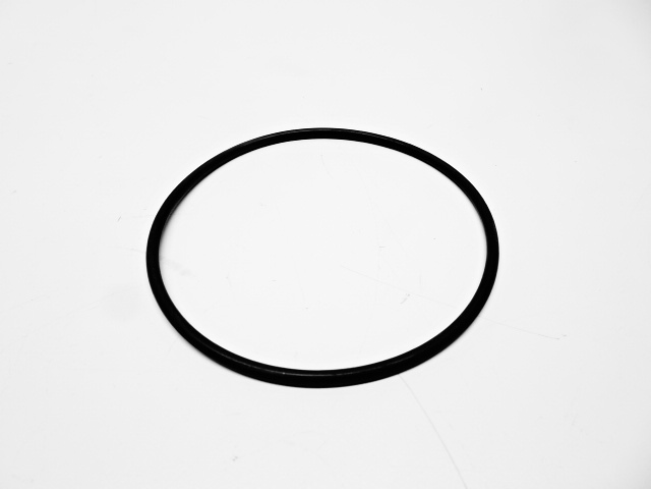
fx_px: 451
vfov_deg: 56.8
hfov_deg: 71.6
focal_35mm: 24
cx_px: 326
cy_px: 244
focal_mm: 4.1
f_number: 3.5
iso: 80
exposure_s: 1/50
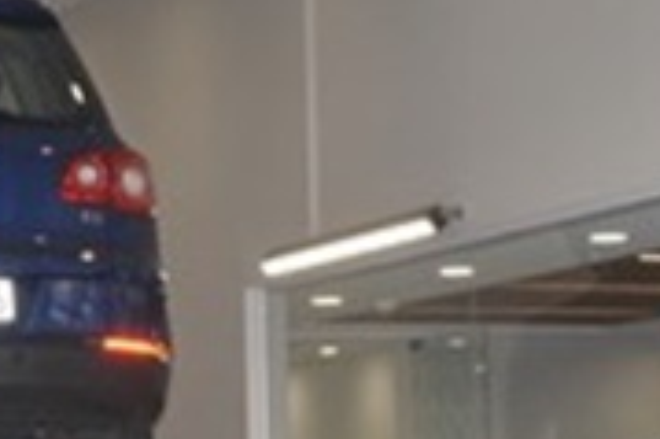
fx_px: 2420
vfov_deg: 10.4
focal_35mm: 132
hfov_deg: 15.1
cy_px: 199
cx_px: 737
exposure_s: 1/200
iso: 640
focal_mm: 21
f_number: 10
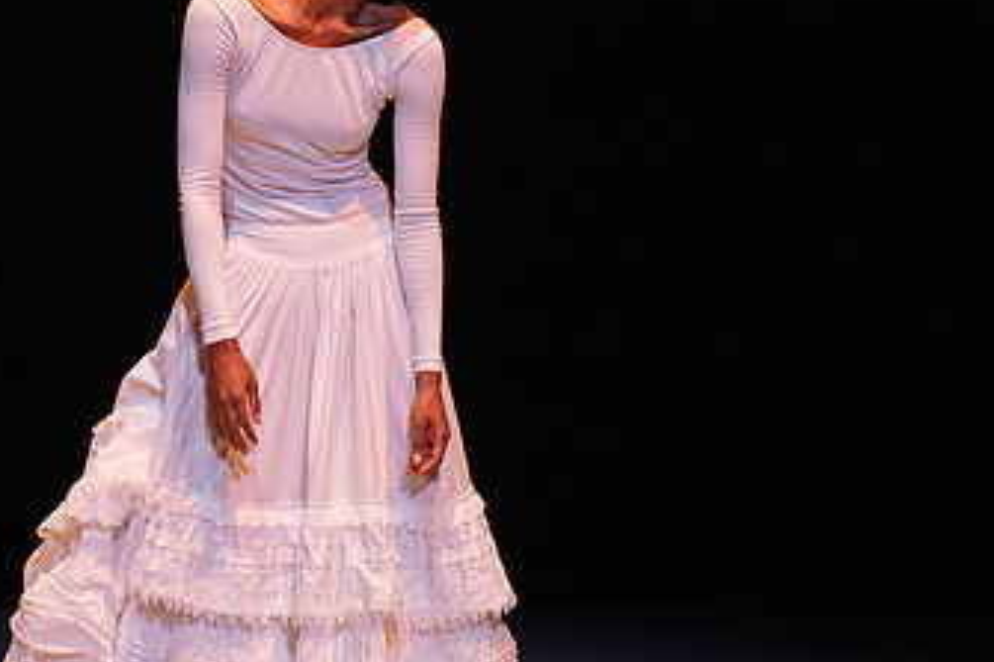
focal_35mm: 849
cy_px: 196
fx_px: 23429
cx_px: 288
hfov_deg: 2.4
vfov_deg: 1.6
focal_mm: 400
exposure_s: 1/400
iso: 5000
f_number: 6.3
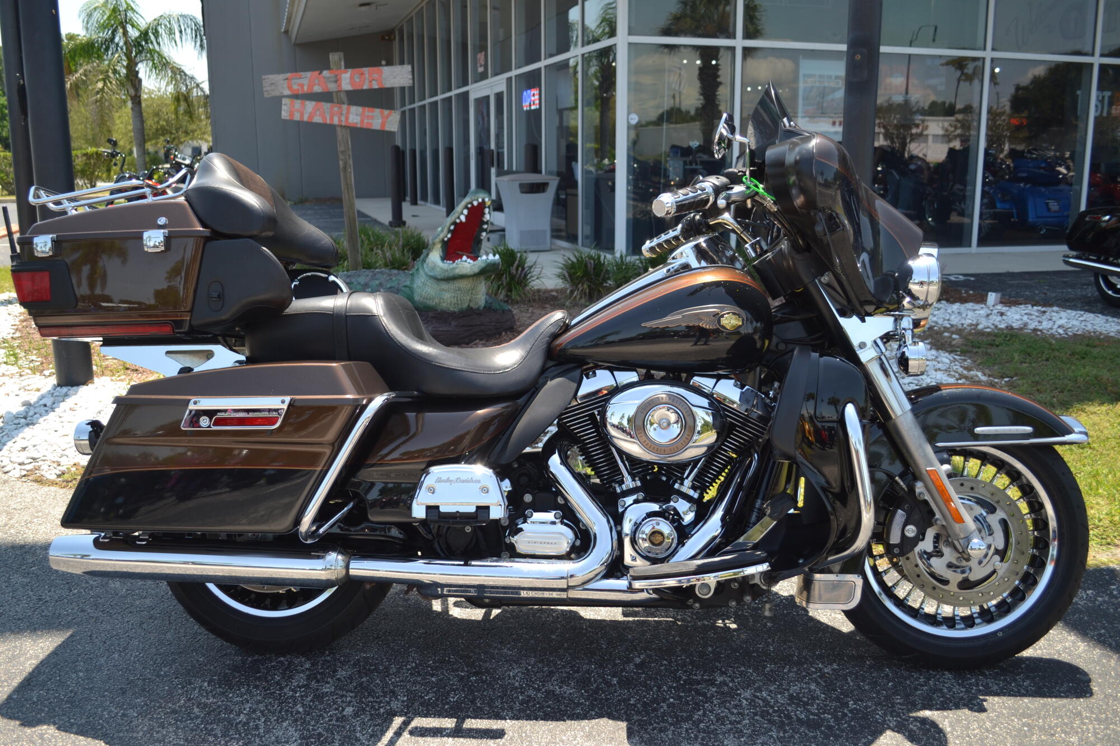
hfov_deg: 57.2
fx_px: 1027
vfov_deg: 40.0
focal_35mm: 33
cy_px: 373
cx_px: 560
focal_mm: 22
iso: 100
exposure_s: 1/320
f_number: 3.8
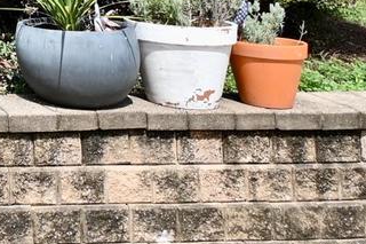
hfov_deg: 19.9
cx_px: -303
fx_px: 732
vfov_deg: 16.2
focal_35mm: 72
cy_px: -182
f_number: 7.1
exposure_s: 1/320
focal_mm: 11
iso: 100
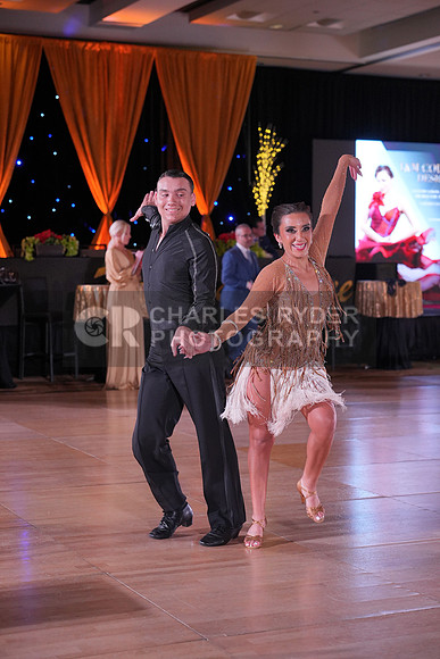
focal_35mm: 67
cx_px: 220
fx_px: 1228
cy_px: 330
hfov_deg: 20.3
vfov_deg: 30.1
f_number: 3.5
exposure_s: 1/400
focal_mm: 67
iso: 1600
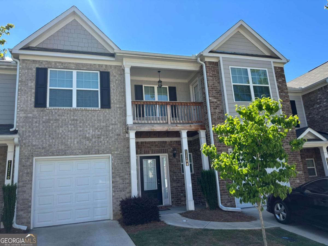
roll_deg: +3.0
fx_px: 246
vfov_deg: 53.1
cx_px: 164
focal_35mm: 26
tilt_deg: +13.4
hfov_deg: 67.3
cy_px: 123
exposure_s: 1/1522
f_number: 1.6
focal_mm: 5.96
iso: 50
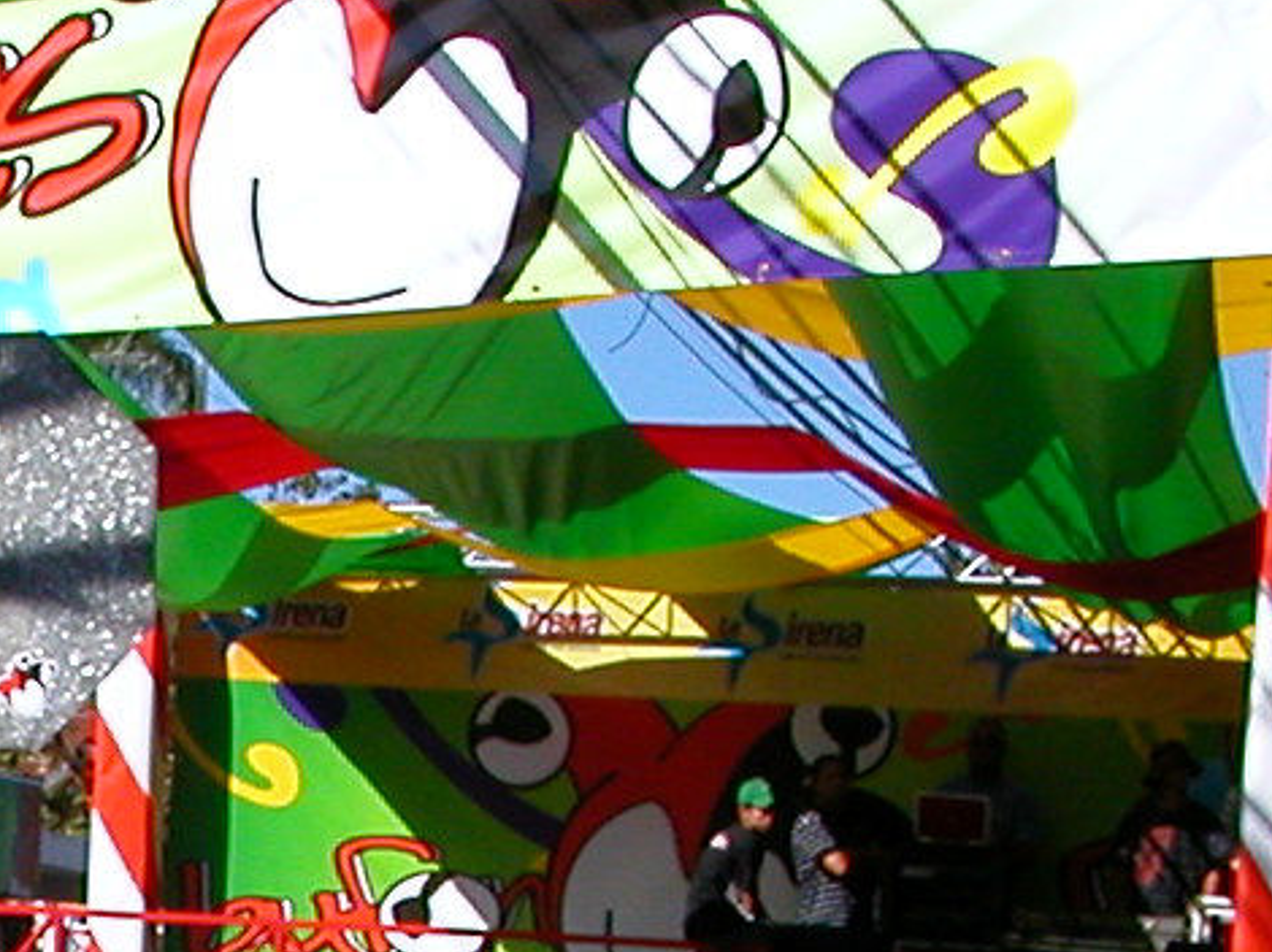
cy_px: 1544
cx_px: -417
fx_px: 4628
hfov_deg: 14.9
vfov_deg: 11.2
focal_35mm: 126
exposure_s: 1/672
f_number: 4.5
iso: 100
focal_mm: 5.6
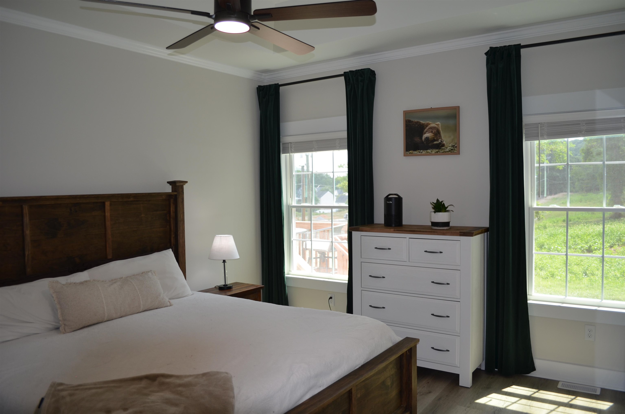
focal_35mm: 27
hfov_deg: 67.5
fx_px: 468
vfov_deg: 47.7
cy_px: 207
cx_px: 312
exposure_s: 1/160
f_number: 3.5
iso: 200
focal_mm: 18
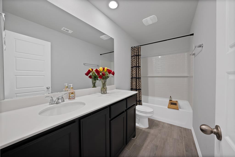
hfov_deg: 112.6
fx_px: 78
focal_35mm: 12
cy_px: 78
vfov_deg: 90.0
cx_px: 118
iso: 640
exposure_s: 1/4
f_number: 9
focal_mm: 12
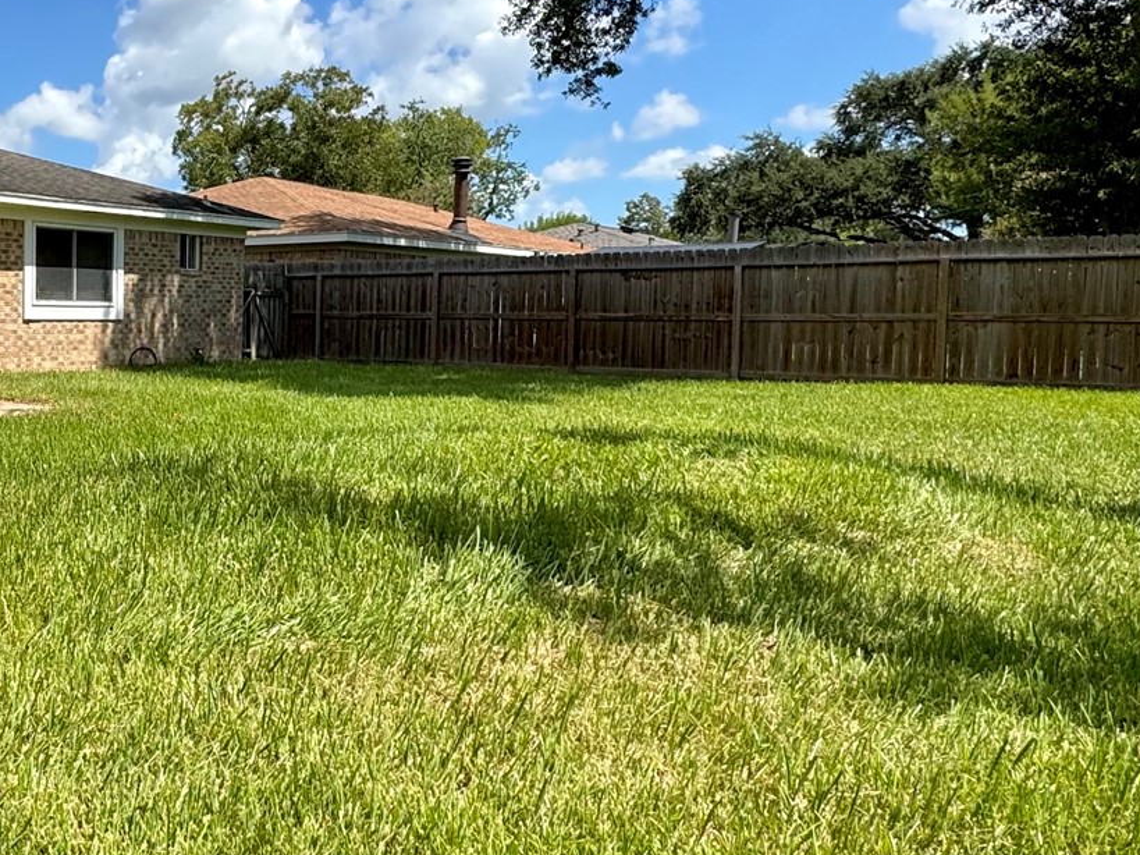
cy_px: 380
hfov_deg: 45.5
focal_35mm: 35
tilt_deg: -4.3
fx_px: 1152
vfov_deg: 40.6
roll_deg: -0.7
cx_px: 33
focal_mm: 2.22
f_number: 2.2
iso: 50
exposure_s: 1/2273
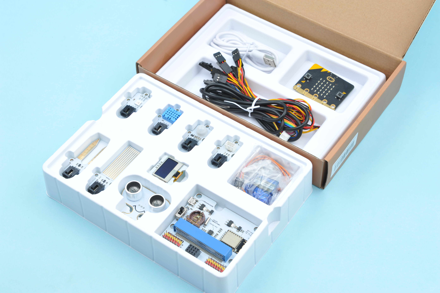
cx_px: 220
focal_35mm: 70
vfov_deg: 19.4
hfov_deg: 28.9
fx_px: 855
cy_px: 146
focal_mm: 70
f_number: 14
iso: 200
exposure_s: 1/160
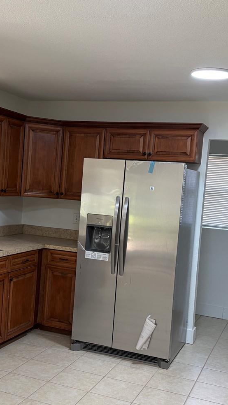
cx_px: 84
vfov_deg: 44.6
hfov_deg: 25.9
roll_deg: -4.6
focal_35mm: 46
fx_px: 494
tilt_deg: -3.0
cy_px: 211
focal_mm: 5.96
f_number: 1.6
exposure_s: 1/110
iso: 125
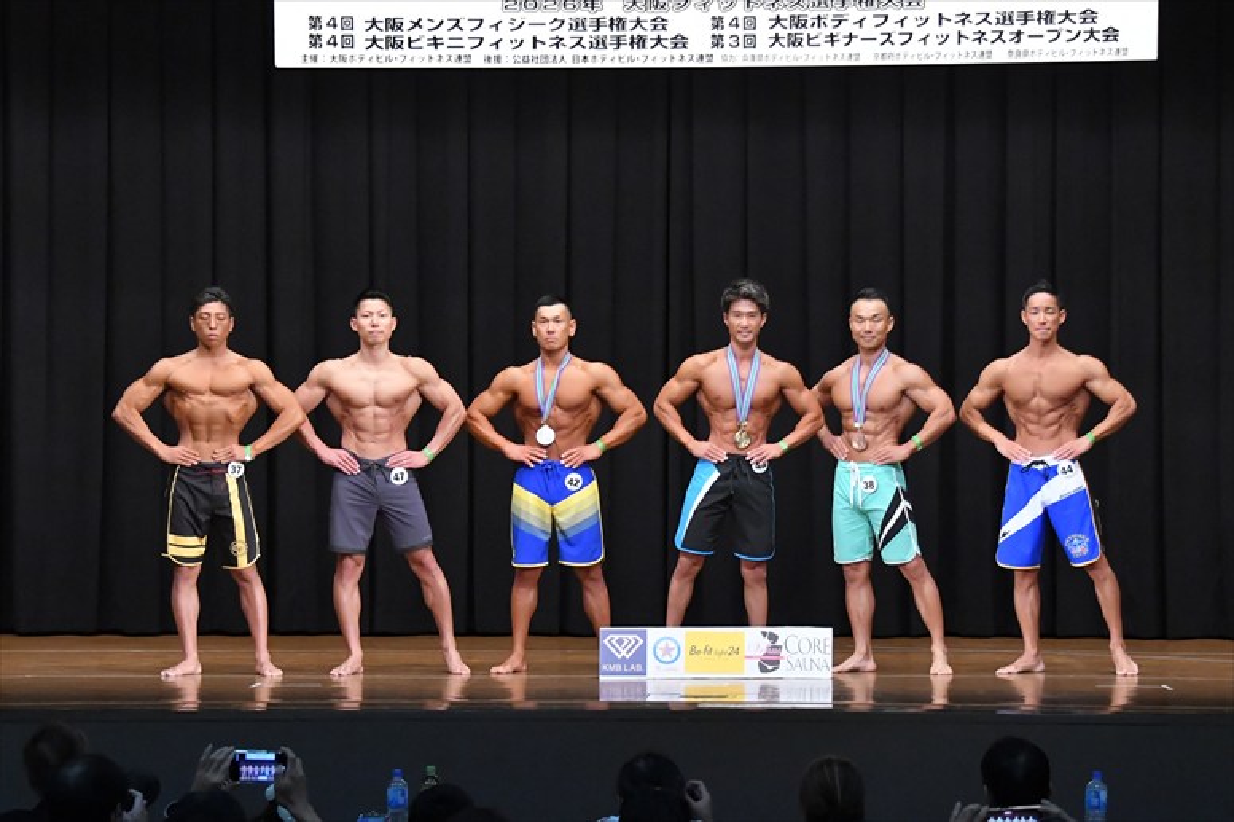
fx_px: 4214
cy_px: 411
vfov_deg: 11.1
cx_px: 617
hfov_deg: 16.7
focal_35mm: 123
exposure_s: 1/400
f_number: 5.6
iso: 8000
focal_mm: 82
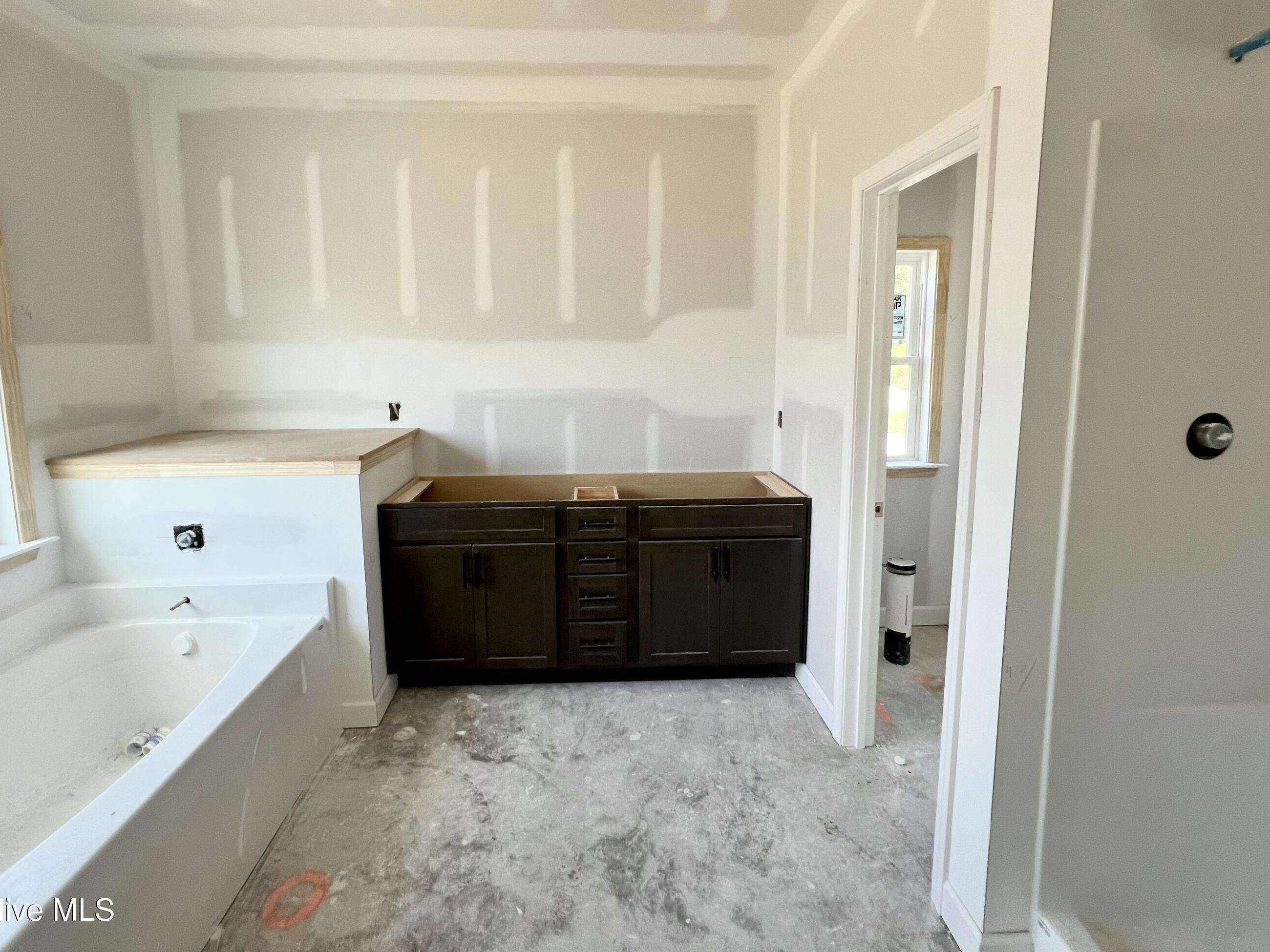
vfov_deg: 81.3
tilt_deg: -8.9
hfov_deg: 98.1
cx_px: 613
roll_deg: +0.7
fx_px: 550
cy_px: 411
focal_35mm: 15
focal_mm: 1.57
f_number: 1.8
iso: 64
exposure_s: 1/99
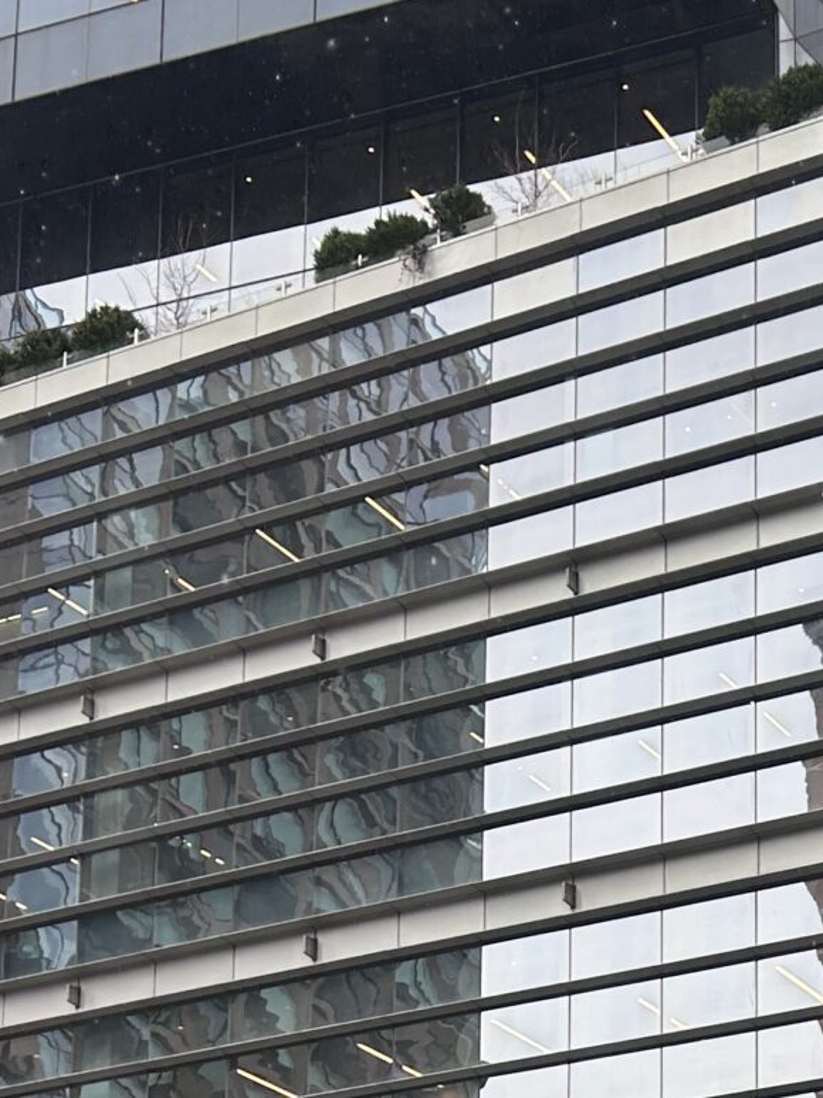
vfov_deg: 20.7
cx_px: 921
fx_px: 2728
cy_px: 1448
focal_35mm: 86
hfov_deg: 16.6
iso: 50
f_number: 1.5
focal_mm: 5.7
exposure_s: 1/397
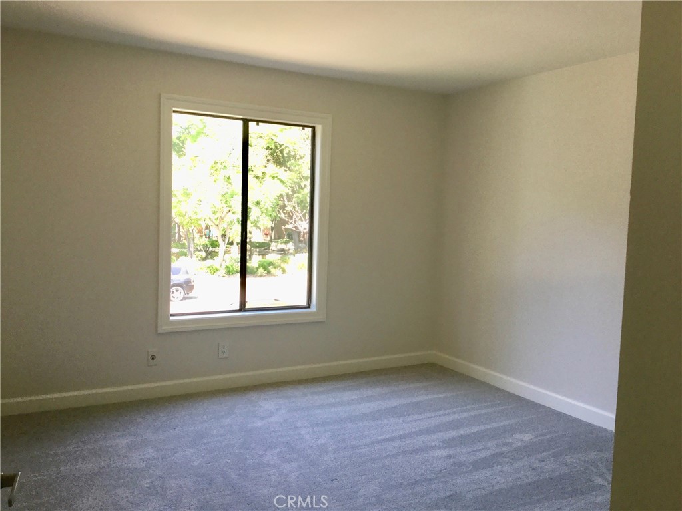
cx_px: 341
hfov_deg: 58.4
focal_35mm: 31
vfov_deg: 45.4
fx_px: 611
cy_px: 256
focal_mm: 3.3
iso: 25
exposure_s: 1/30
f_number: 2.4
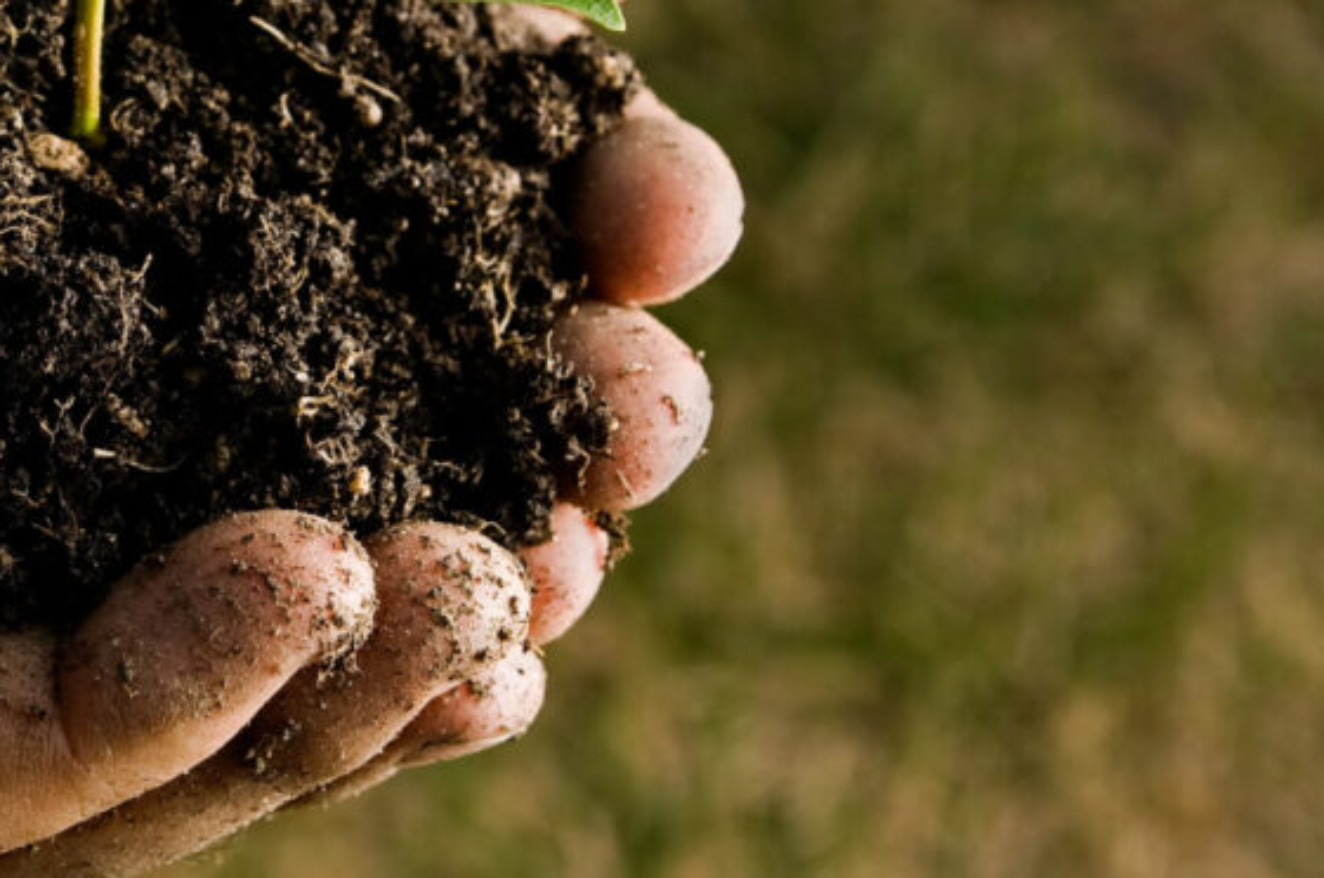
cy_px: 181
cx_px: 260
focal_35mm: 144
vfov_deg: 9.5
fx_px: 5287
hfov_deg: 14.2
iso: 200
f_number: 5.6
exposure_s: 1/160
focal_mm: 46
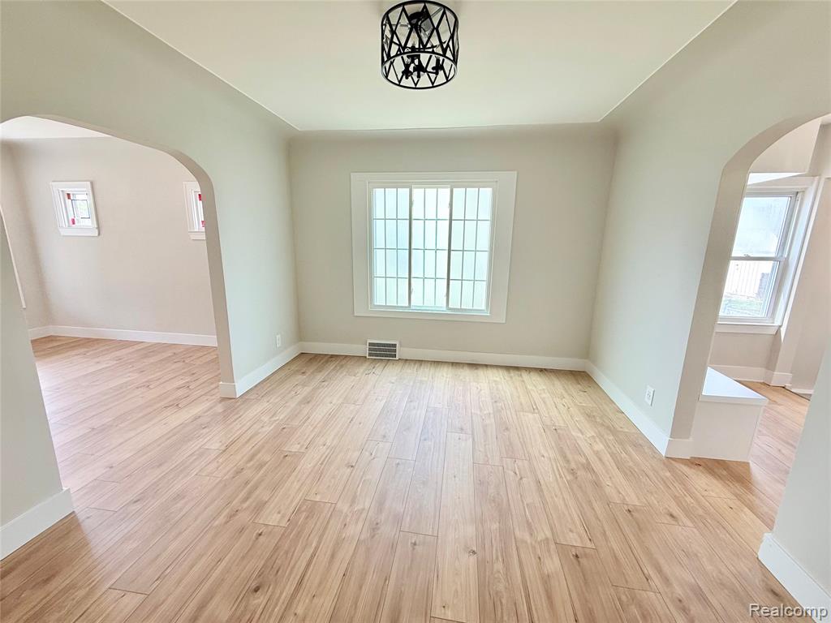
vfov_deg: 85.7
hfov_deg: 102.1
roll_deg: -1.1
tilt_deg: -11.5
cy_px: 312
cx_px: 416
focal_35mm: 14
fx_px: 336
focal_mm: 2.22
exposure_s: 1/184
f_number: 2.2
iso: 64
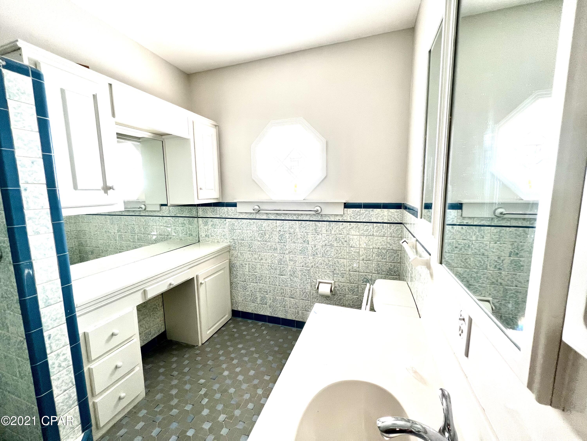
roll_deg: +0.3
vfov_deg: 89.9
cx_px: 294
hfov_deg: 106.2
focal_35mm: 13
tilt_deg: -7.6
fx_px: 220
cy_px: 220
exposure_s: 1/122
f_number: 1.8
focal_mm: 1.57
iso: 125
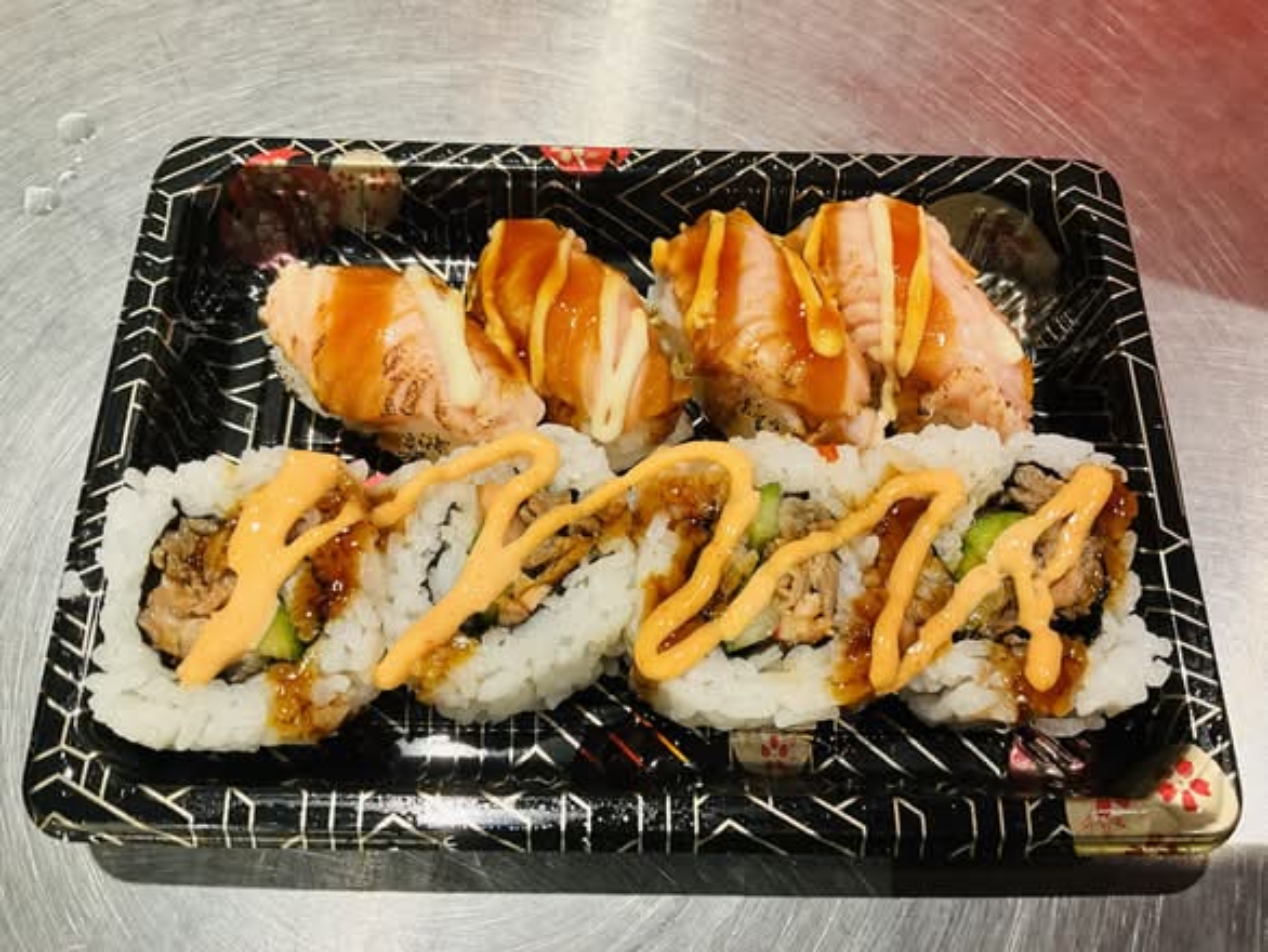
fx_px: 1063
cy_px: 476
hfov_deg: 61.6
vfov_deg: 48.3
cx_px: 634
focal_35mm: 29
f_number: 1.8
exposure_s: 1/50
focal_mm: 3
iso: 80
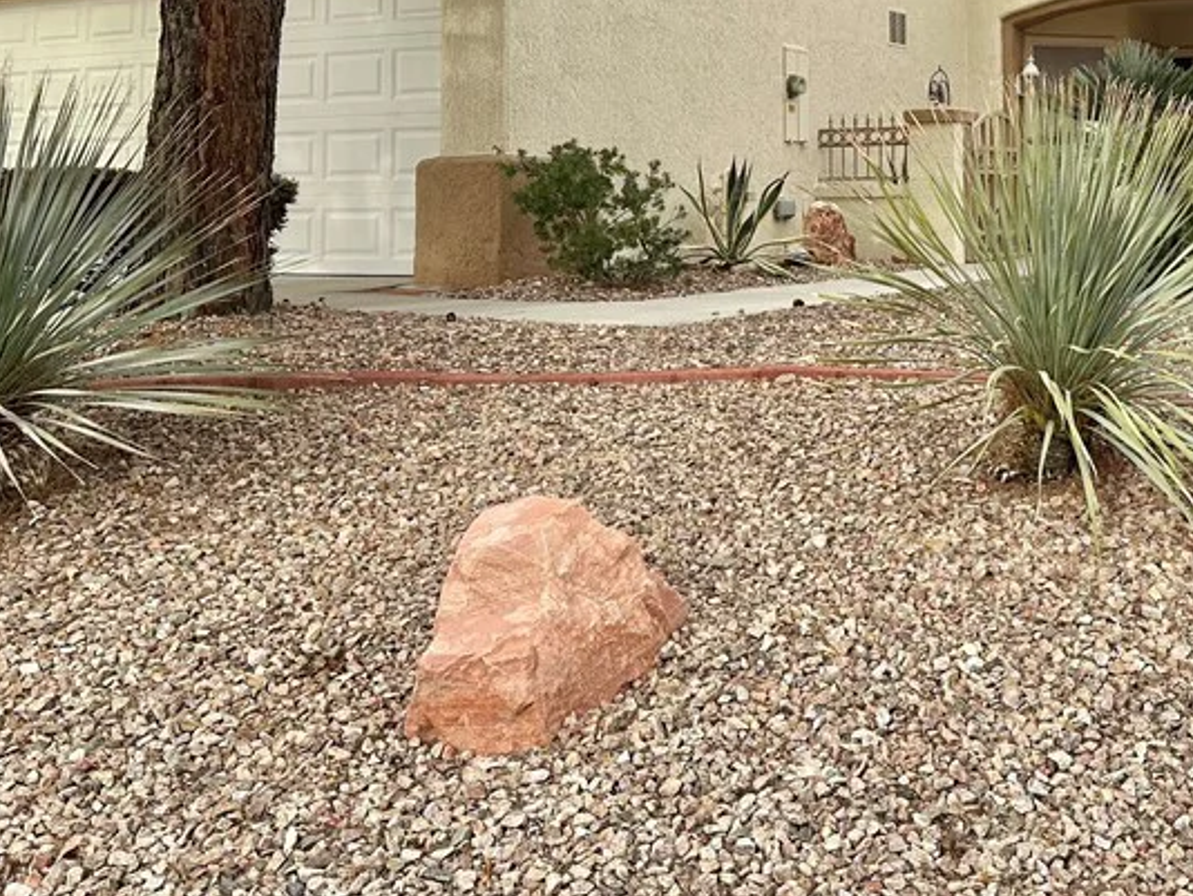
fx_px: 1586
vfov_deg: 30.2
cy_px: 96
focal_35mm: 46
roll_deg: +0.4
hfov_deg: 40.1
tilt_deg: +4.7
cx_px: 889
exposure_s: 1/2469
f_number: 1.78
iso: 80
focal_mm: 6.86
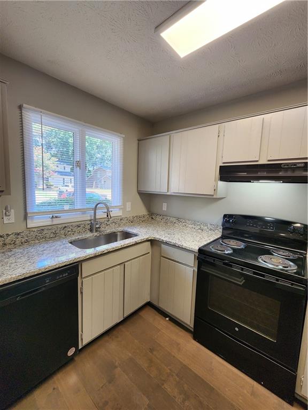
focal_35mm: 13
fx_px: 154
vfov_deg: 106.2
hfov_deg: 89.9
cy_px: 205
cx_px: 154
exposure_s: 1/60
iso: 80
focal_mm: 2.2
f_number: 2.2
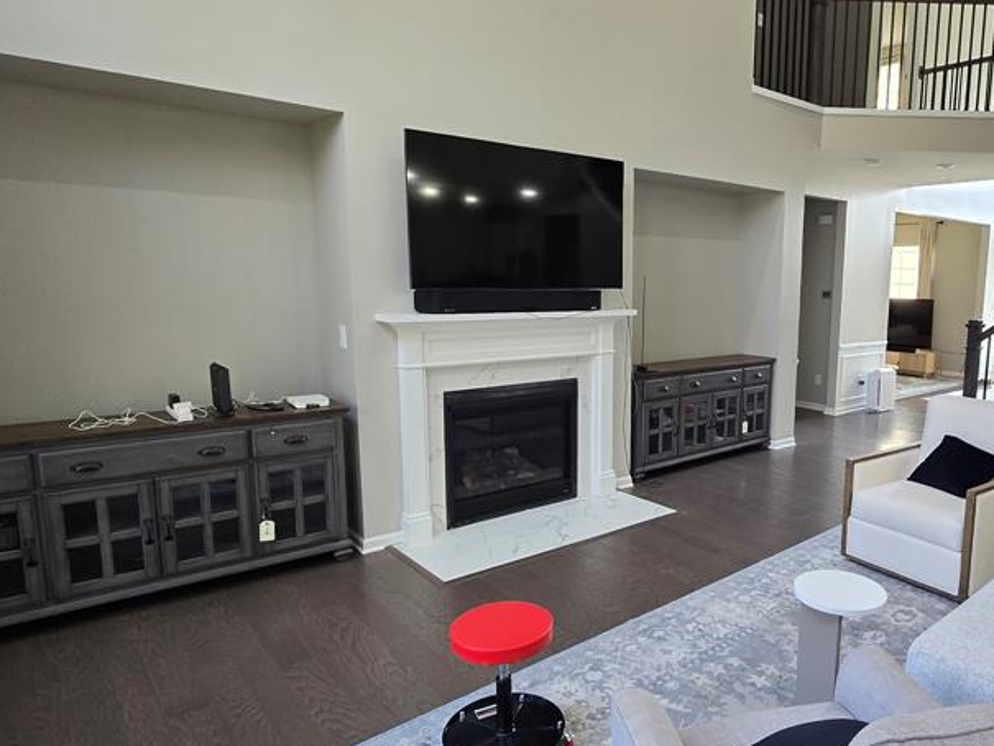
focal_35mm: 22
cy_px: 388
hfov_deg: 74.3
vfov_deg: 61.1
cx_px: 652
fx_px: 632
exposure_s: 1/60
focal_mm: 2.2
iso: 200
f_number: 2.2
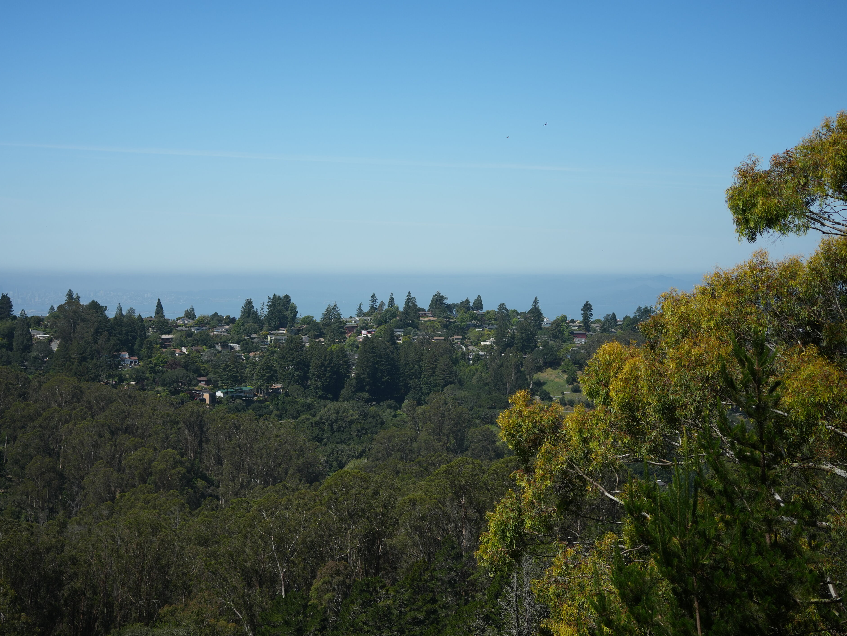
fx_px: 1346
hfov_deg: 34.9
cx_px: 381
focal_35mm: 55
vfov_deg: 26.6
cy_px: 314
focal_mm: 50
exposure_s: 1/2000
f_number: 4.5
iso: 200
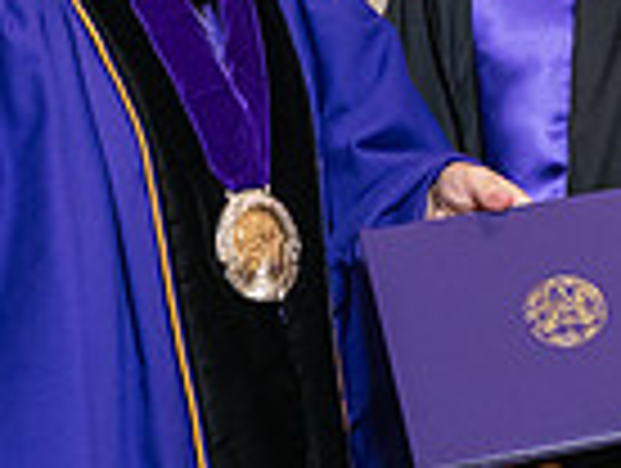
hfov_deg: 7.9
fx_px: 4493
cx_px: 261
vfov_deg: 5.9
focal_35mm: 250
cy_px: -25
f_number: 5
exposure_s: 1/125
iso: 2000
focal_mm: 62
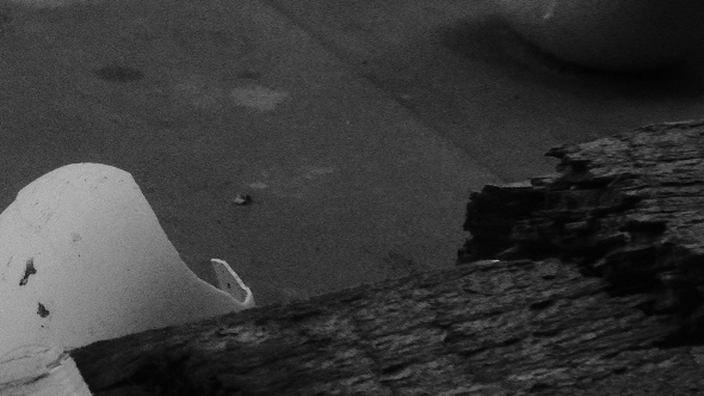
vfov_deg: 7.3
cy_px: 72
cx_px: -218
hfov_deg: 12.5
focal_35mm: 167
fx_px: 3118
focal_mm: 35
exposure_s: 1/2000
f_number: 16
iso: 8000
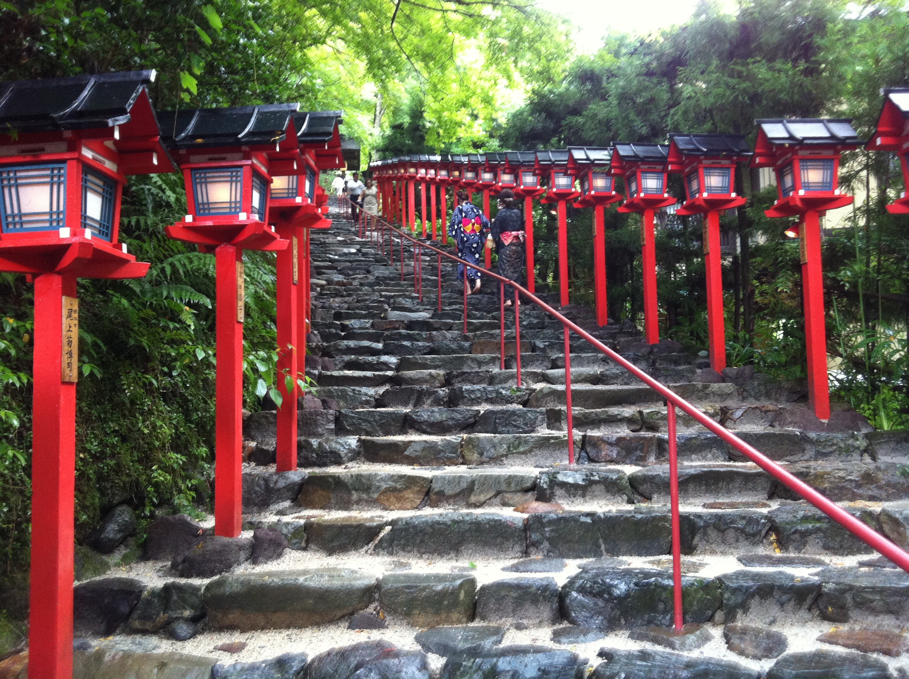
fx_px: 918
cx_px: 454
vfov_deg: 40.6
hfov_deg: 52.7
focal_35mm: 35
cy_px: 340
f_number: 2.8
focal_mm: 3.85
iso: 125
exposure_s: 1/15
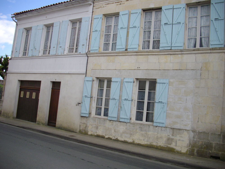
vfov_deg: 38.7
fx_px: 240
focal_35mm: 37
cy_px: 84
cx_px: 112
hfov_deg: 50.1
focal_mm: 6.2
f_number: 5.6
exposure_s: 1/160
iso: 100
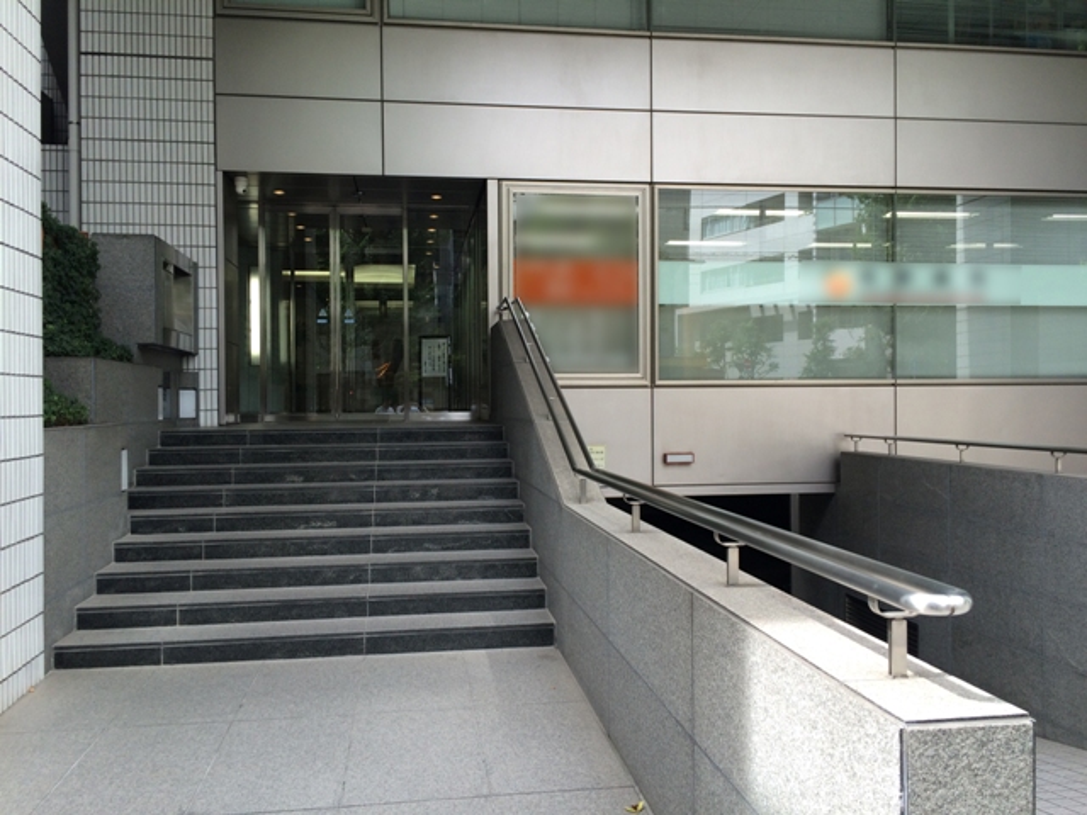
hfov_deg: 61.7
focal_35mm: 29
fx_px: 911
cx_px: 544
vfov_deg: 48.2
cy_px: 408
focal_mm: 4.15
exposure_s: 1/138
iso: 32
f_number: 2.2
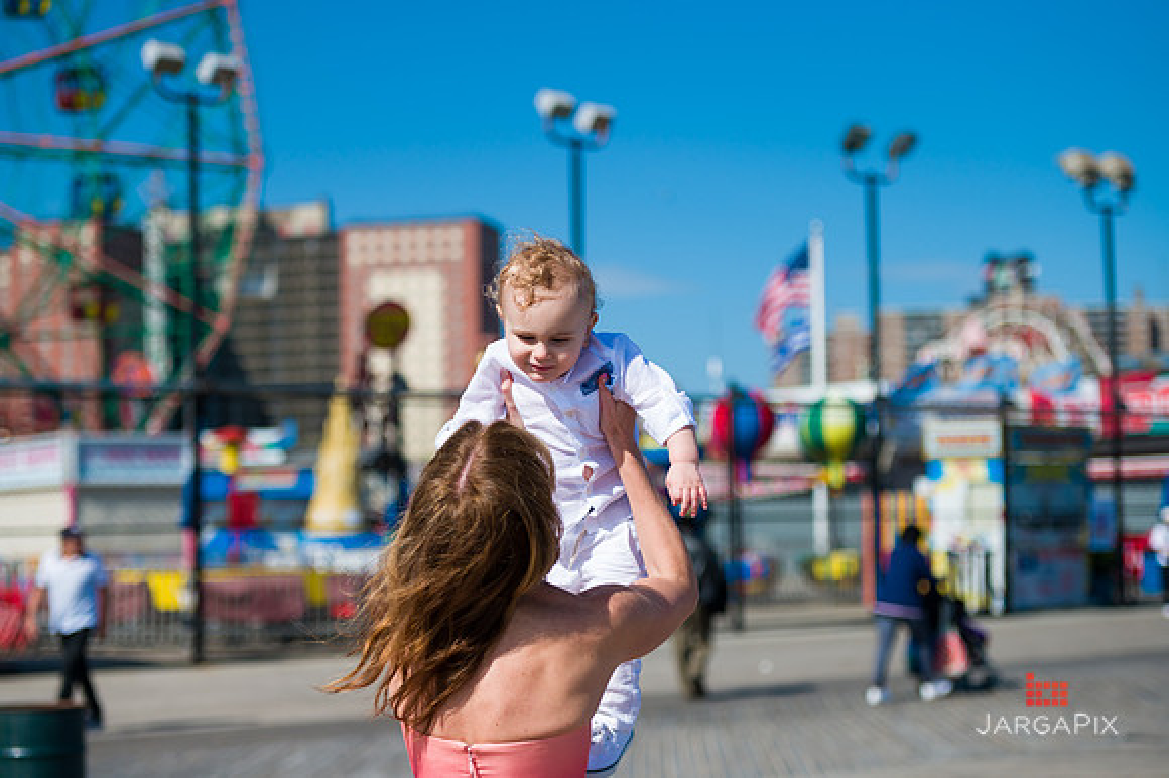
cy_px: 389
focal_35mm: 75
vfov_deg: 18.2
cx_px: 584
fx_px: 2434
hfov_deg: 27.0
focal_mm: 75
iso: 200
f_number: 3.2
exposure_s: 1/6400
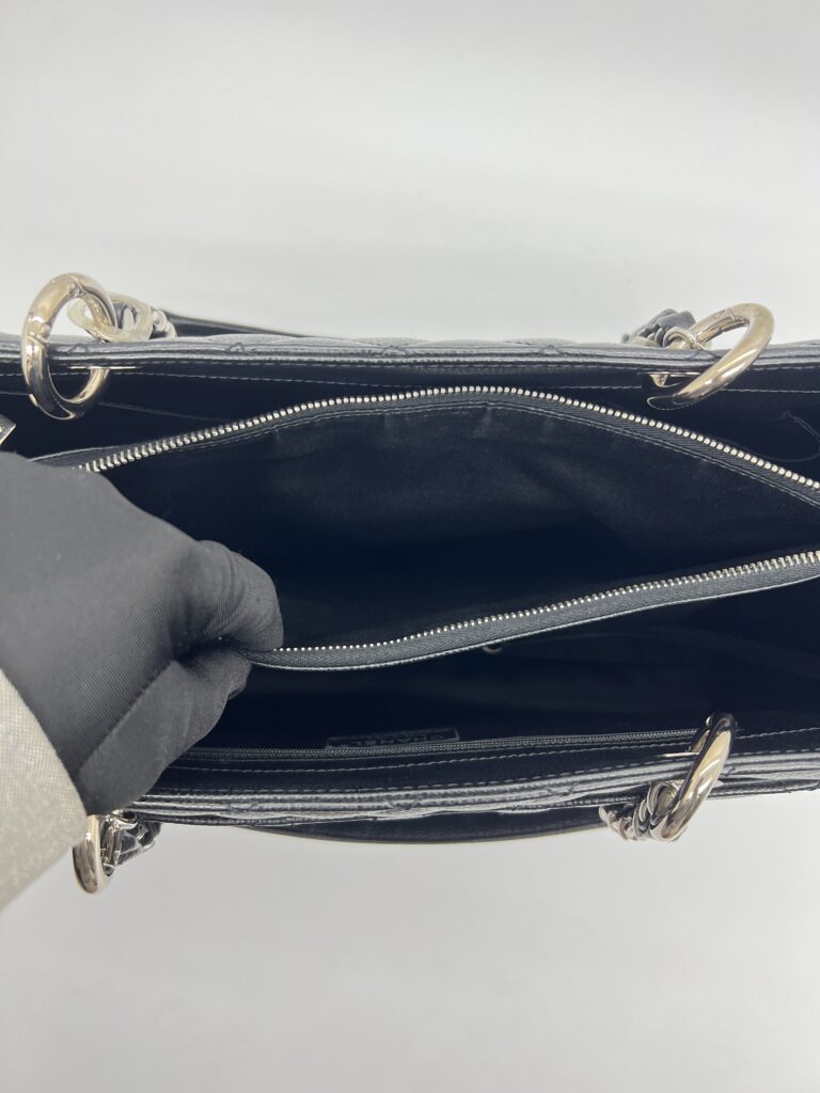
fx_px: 821
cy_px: 546
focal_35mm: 26
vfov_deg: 67.3
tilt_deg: -83.3
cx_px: 410
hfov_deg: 53.1
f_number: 1.5
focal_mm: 5.7
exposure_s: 1/100
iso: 100
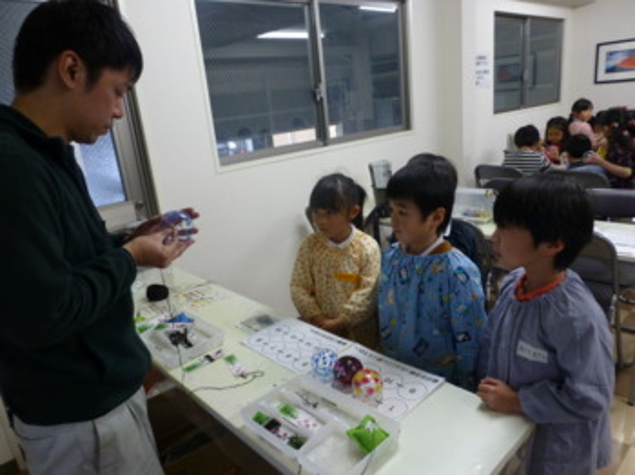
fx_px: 440
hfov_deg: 71.6
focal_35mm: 24
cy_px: 238
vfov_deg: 56.8
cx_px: 318
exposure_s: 1/60
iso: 400
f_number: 3.3
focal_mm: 4.3
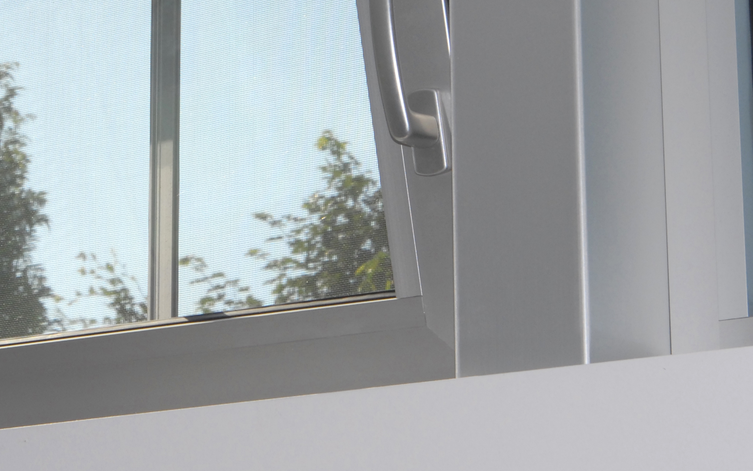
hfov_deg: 14.4
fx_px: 2955
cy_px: 128
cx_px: 130
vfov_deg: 9.1
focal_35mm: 144
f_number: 13
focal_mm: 48
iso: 400
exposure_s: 1/250
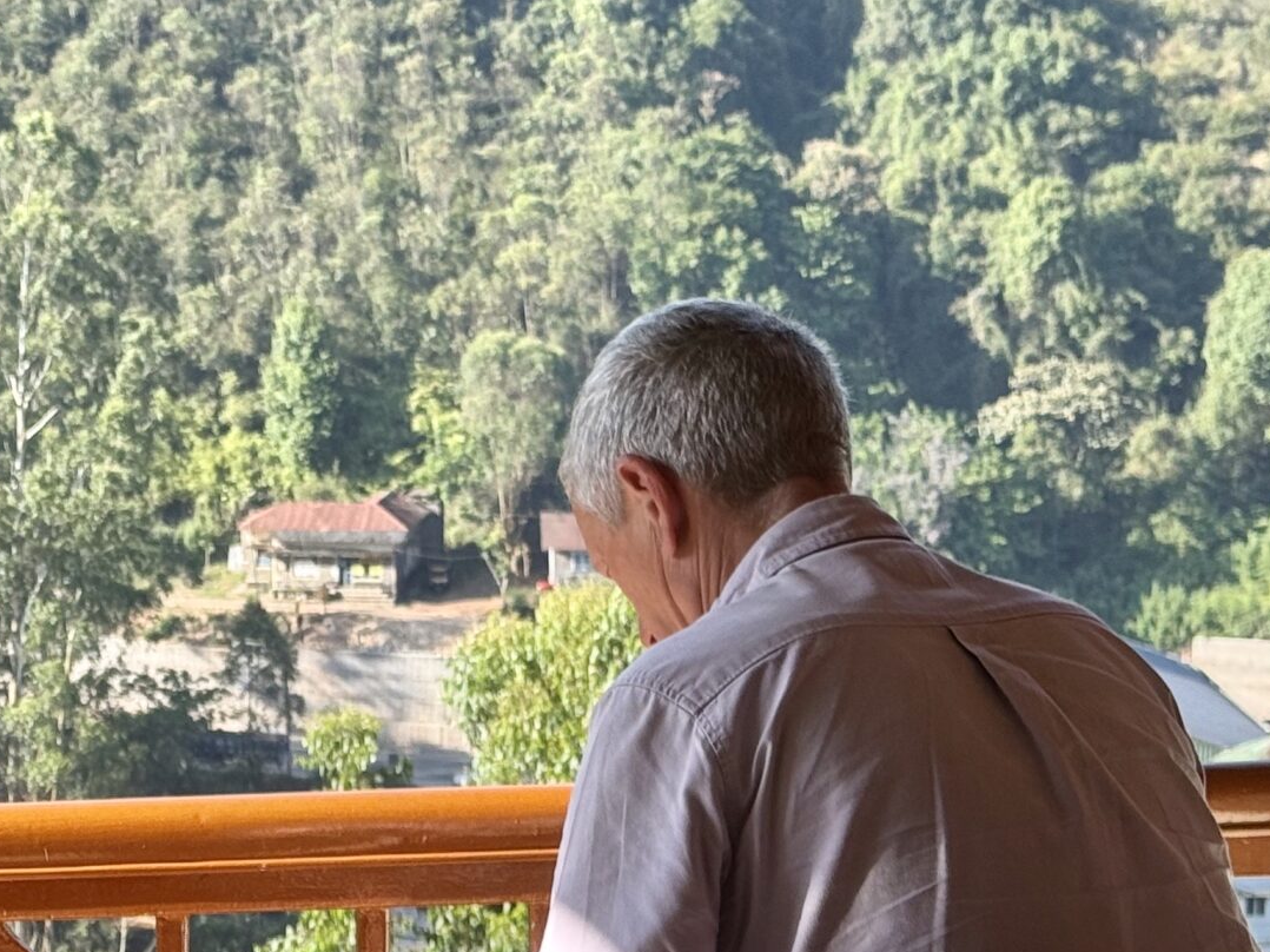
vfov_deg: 13.0
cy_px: 640
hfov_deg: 16.8
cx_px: -71
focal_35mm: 114
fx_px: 4182
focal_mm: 6.76
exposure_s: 1/843
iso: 64
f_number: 1.78
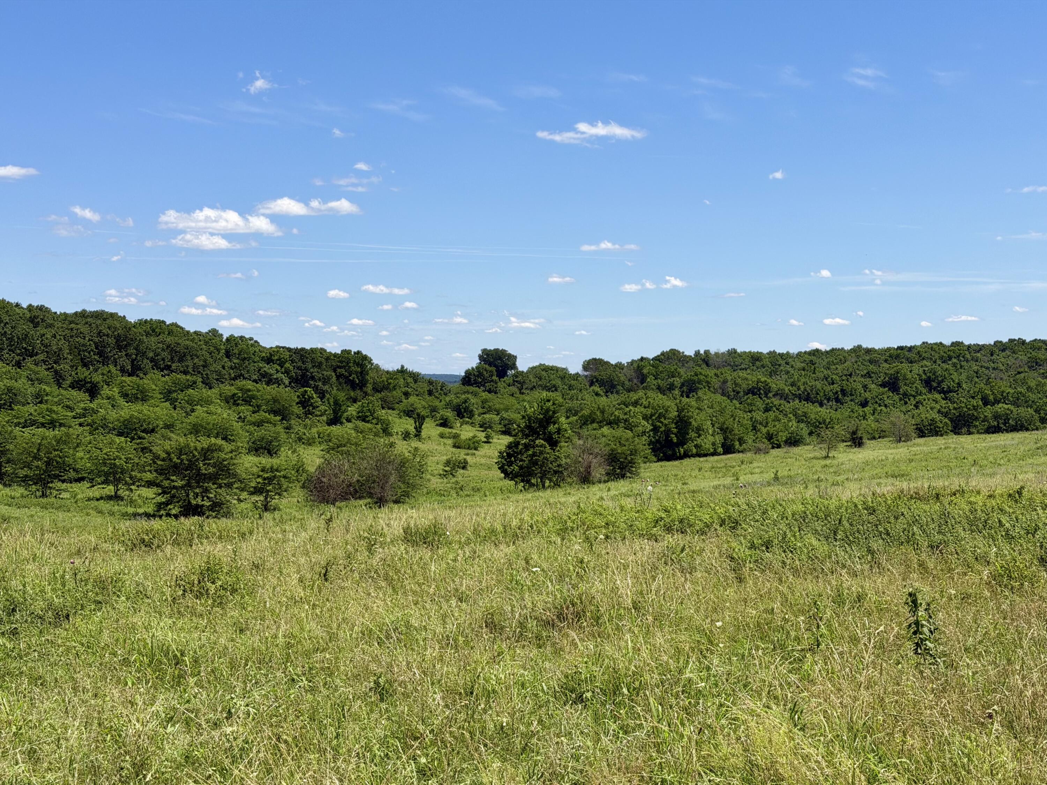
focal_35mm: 48
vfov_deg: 30.3
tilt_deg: -1.1
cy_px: 392
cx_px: 524
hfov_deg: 39.7
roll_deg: +0.0
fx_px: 1452
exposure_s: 1/6536
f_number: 1.78
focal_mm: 6.76
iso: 64
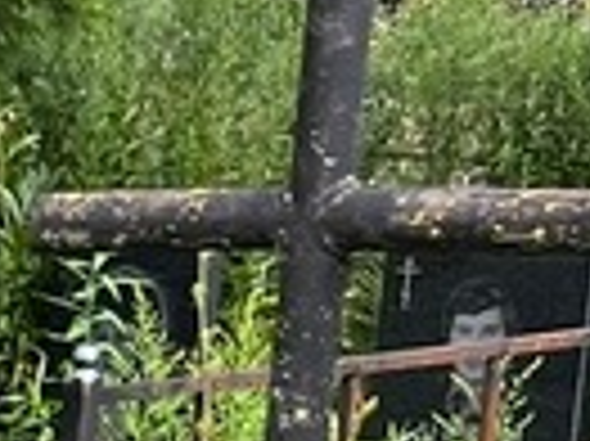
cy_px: 1328
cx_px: -1135
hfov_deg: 8.3
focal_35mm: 203
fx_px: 3457
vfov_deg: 6.6
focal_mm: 5.7
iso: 50
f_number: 1.5
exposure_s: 1/461
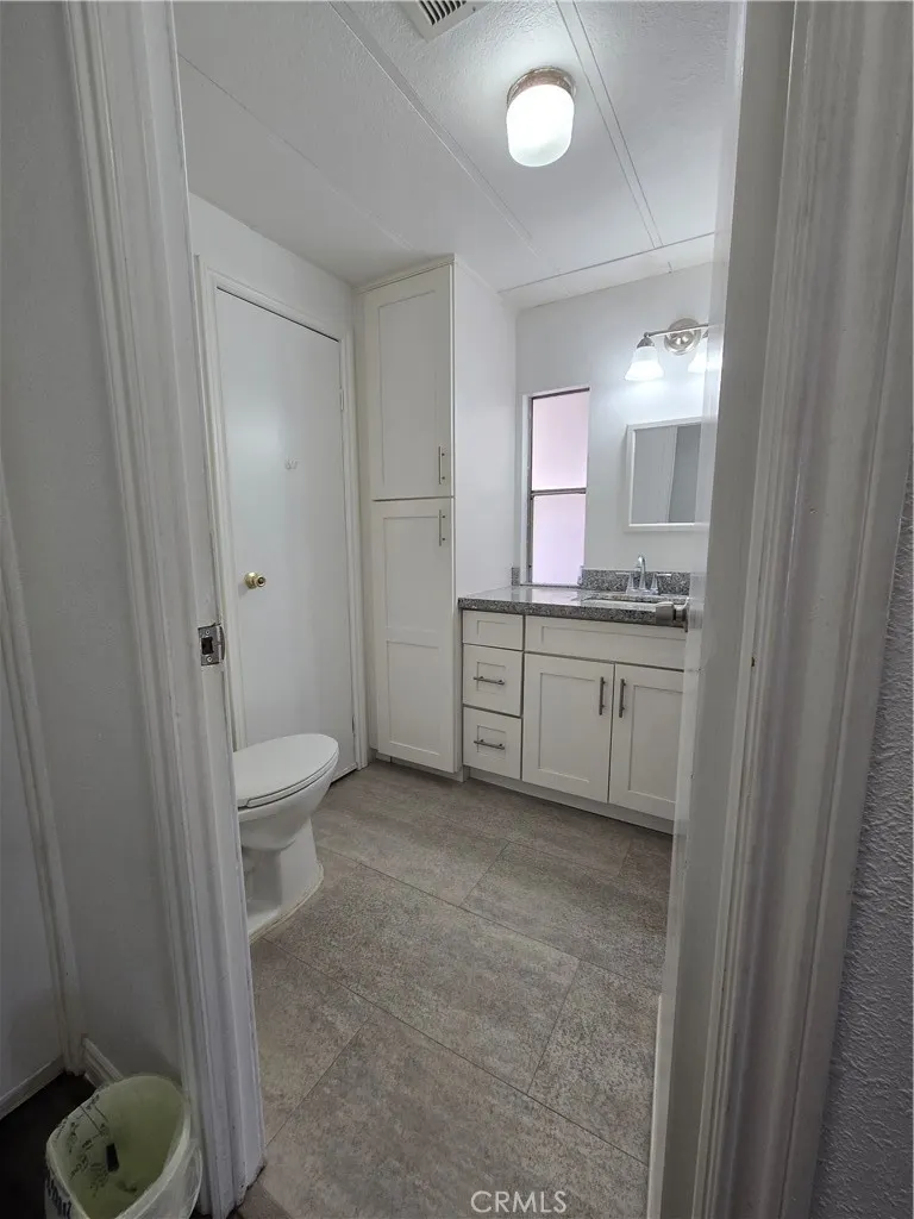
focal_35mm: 13
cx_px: 457
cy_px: 610
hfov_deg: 89.9
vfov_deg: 106.2
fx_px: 458
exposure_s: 1/60
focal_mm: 2.2
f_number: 2.2
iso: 64
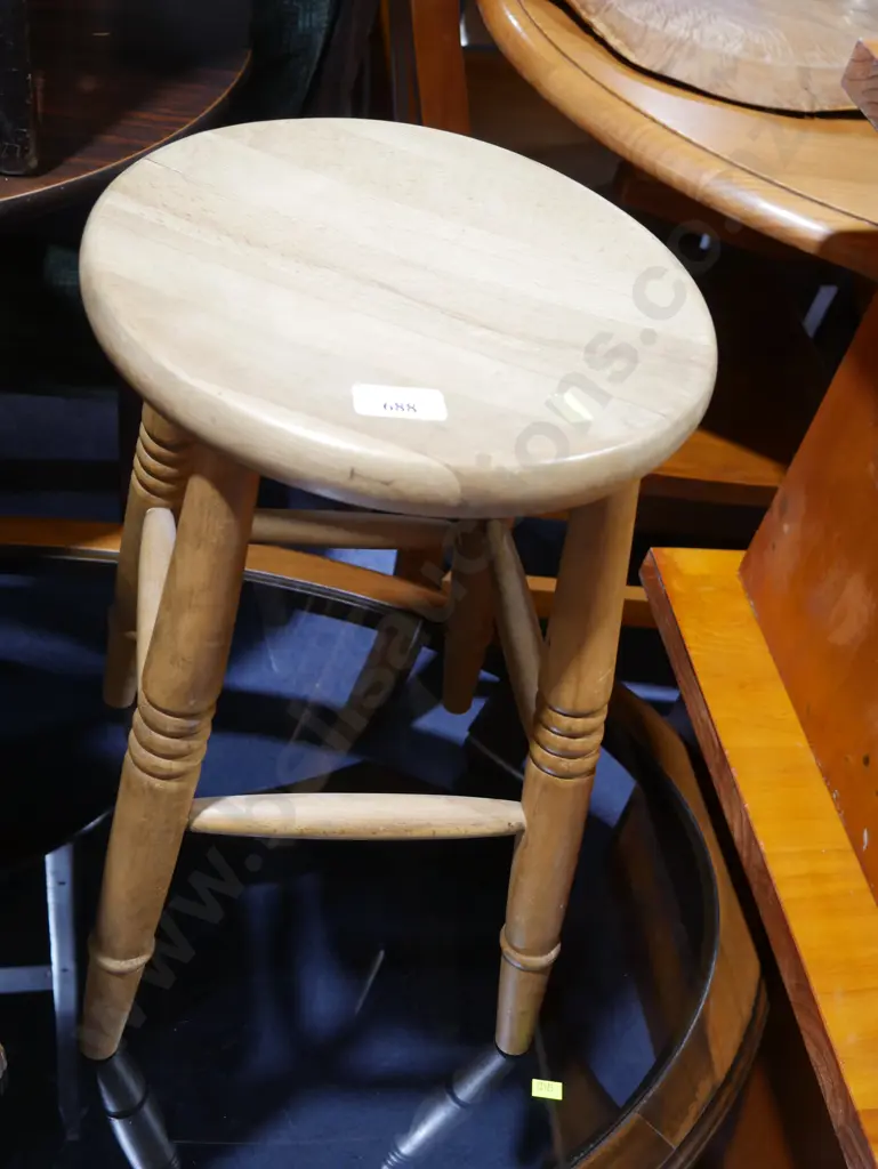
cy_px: 584
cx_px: 439
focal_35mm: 38
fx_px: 1284
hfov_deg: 37.8
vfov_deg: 49.0
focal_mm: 19
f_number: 4.1
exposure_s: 1/60
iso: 640
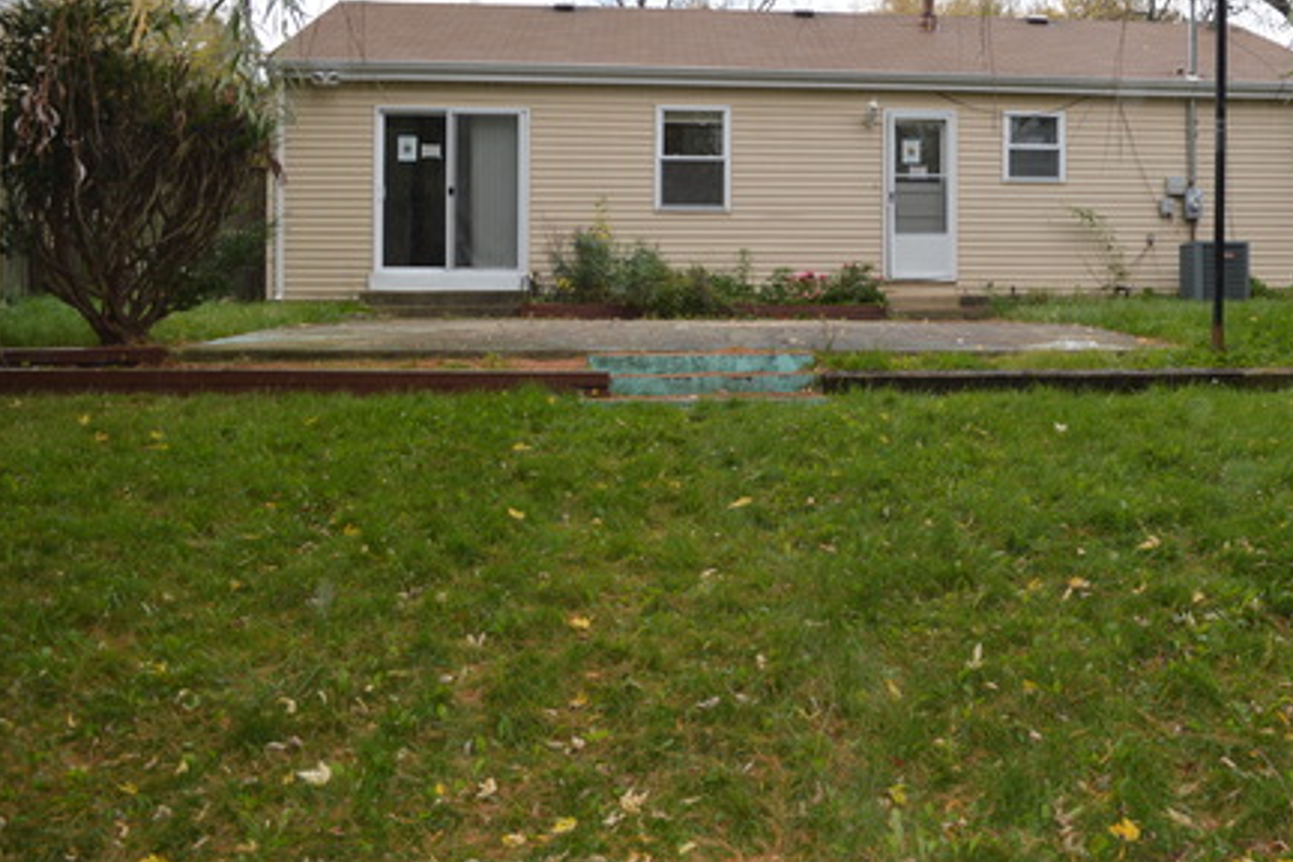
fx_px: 1437
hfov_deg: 47.7
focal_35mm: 40
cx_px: 856
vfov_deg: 33.0
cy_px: 263
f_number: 4
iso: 110
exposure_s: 1/125
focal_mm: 18
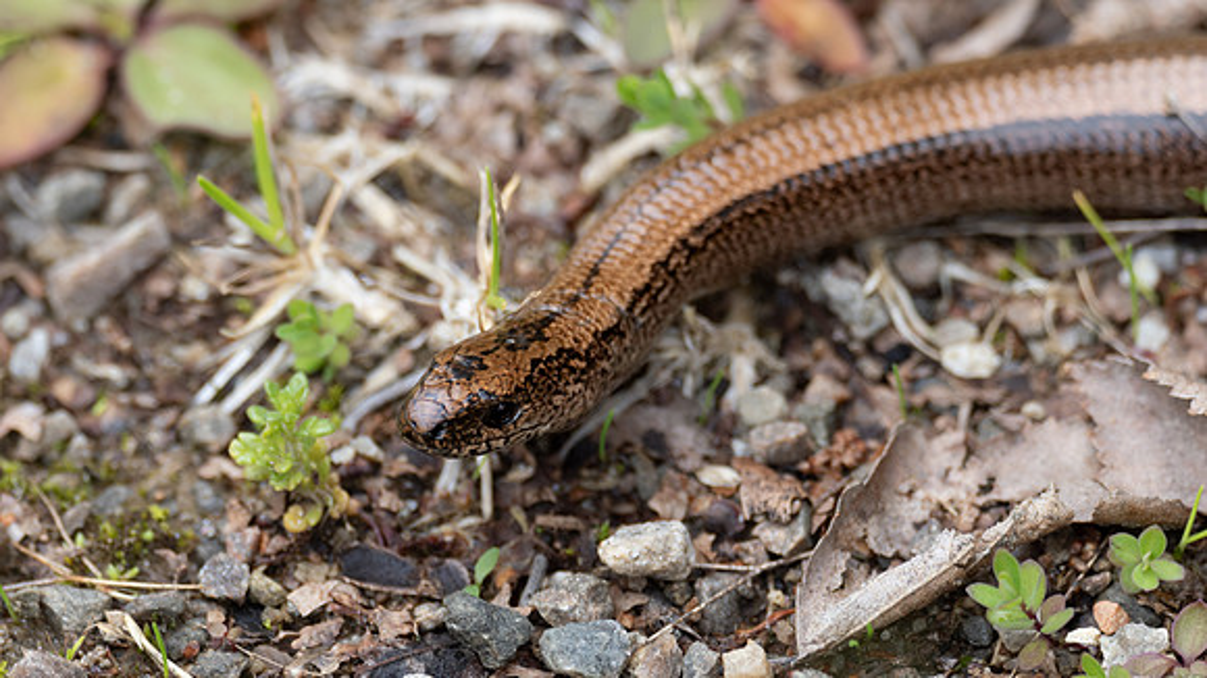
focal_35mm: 977
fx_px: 31261
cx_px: 566
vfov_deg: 1.2
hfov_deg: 2.2
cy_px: 413
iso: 200
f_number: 5.6
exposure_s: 1/125
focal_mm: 420
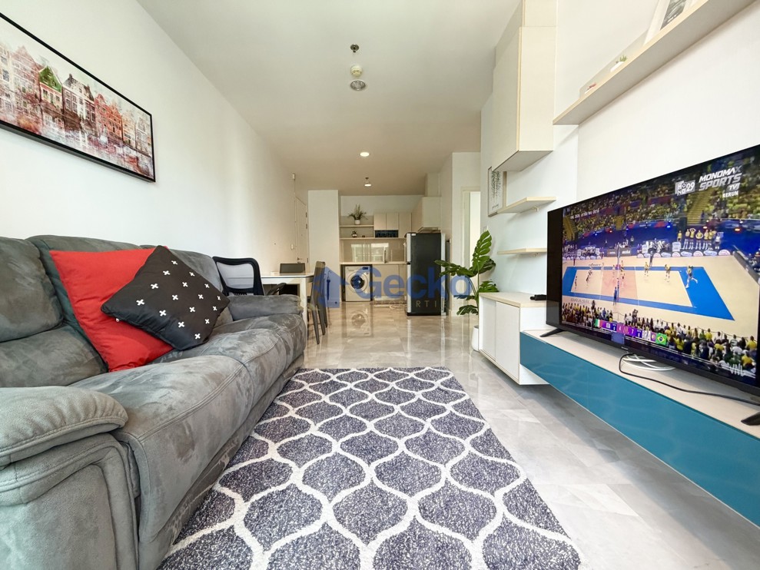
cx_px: 380
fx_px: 307
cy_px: 285
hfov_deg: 102.1
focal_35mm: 14
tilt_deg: -4.1
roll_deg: +1.1
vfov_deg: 85.7
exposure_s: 1/100
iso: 320
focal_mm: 2.22
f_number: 2.2
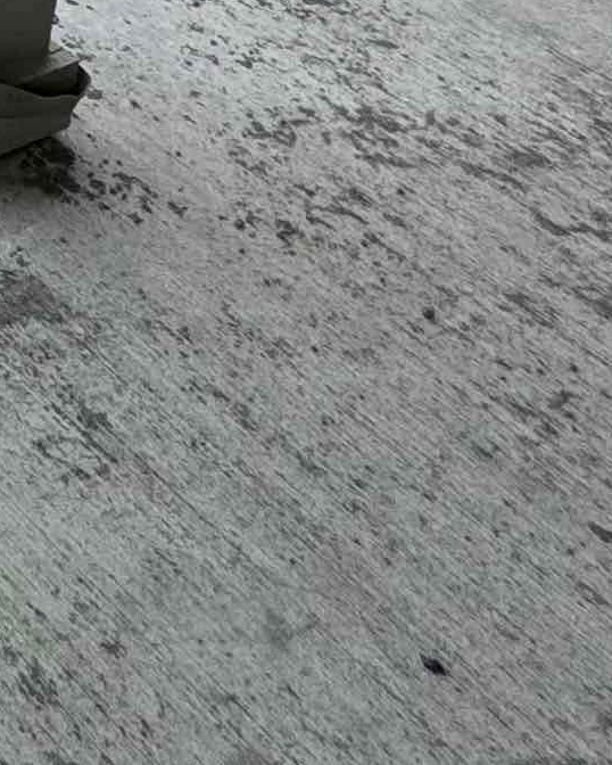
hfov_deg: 11.3
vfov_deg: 16.5
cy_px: -845
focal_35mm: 82
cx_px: -1214
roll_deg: +1.7
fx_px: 1856
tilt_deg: -18.1
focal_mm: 2.22
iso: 40
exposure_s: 1/537
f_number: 2.2
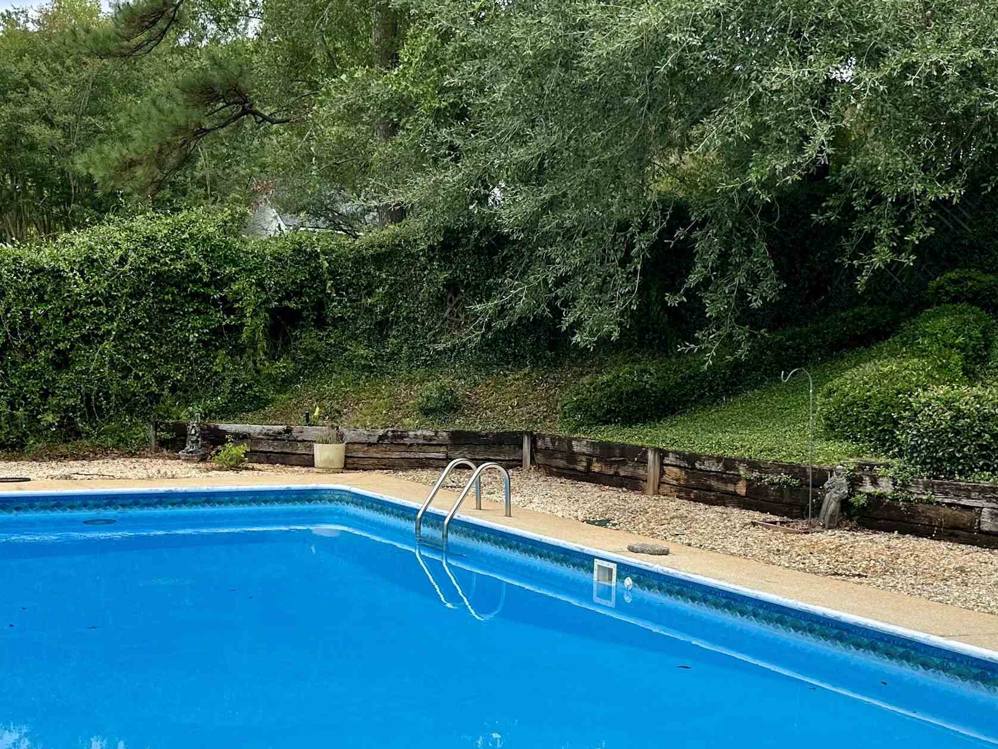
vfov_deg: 32.8
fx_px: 1269
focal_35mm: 44
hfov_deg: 42.9
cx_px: 486
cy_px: 449
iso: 80
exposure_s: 1/1272
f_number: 1.78
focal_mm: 6.86
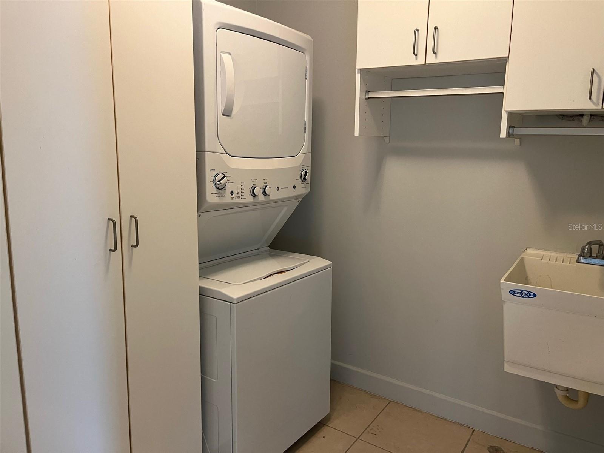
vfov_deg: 53.1
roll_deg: -1.3
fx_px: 454
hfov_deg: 67.3
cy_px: 226
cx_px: 302
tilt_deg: -9.6
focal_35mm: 26
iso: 160
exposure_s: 1/60
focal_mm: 5.1
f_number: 1.6
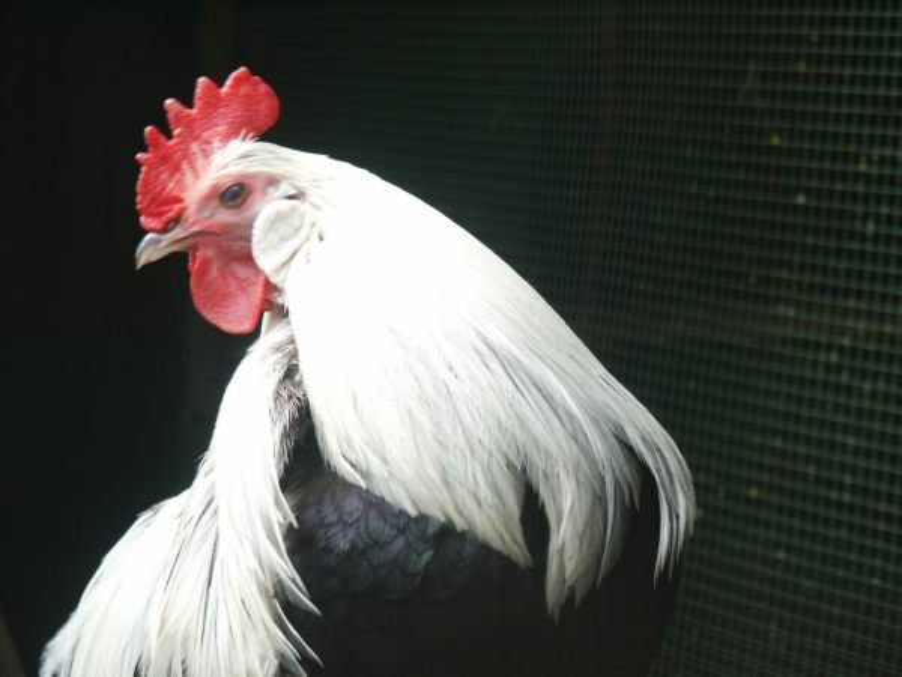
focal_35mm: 131
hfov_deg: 15.1
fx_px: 3414
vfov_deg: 11.3
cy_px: 338
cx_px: 451
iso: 100
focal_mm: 26.62
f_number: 3.6
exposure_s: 1/125
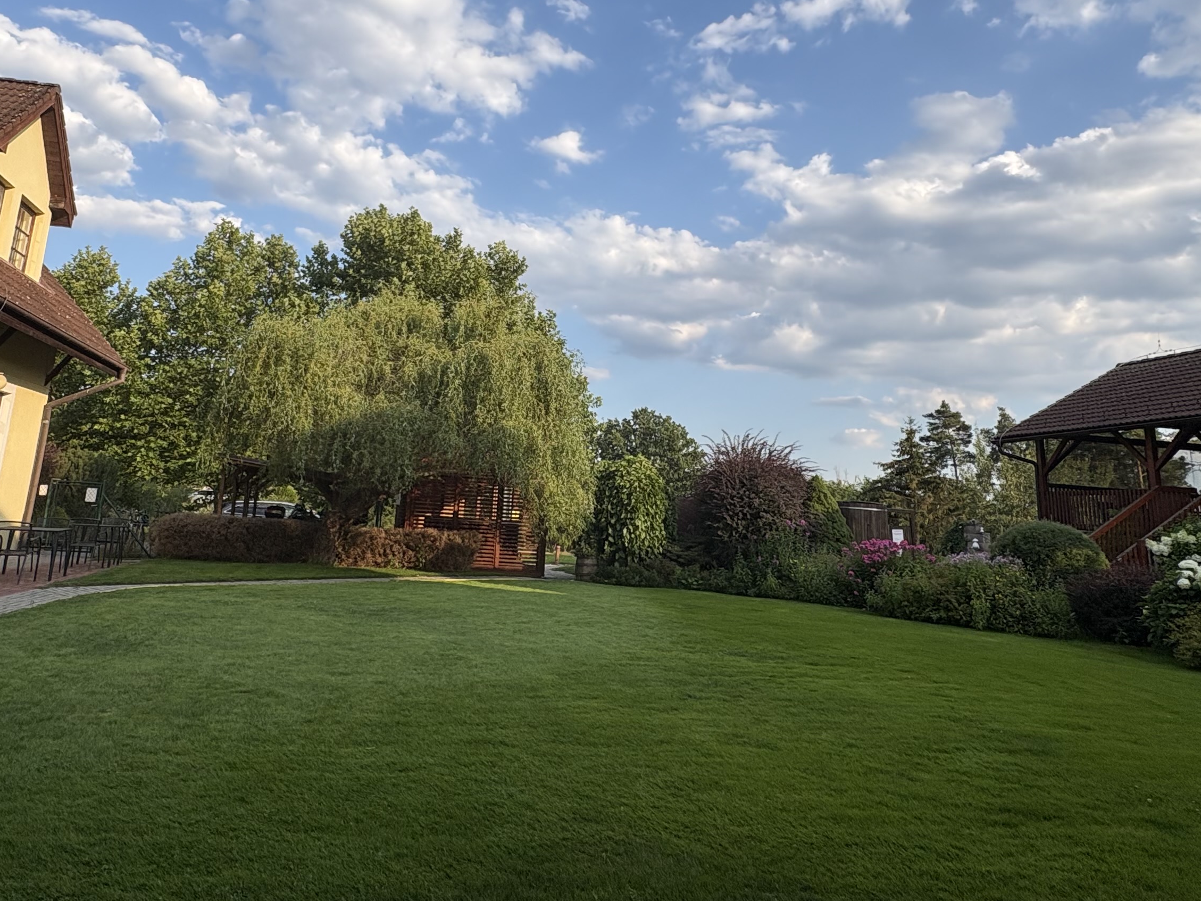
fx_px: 867
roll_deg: -3.6
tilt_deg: +13.8
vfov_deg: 54.0
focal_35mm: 25
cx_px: 522
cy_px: 318
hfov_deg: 69.1
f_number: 2.2
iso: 40
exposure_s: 1/1110
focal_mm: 2.22
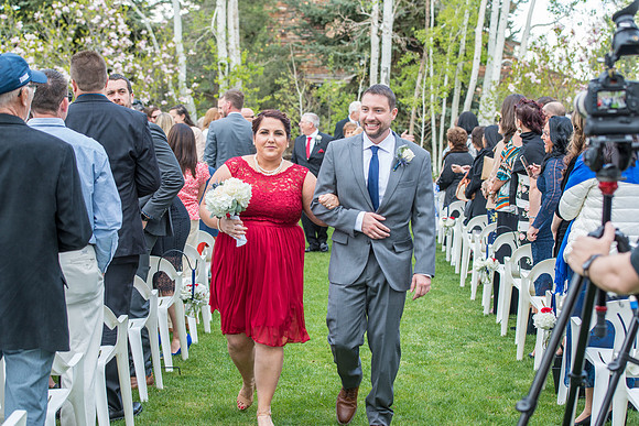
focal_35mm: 70
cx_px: 320
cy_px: 213
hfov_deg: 28.8
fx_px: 1243
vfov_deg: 19.5
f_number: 5
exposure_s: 1/200
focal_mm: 70
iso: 400
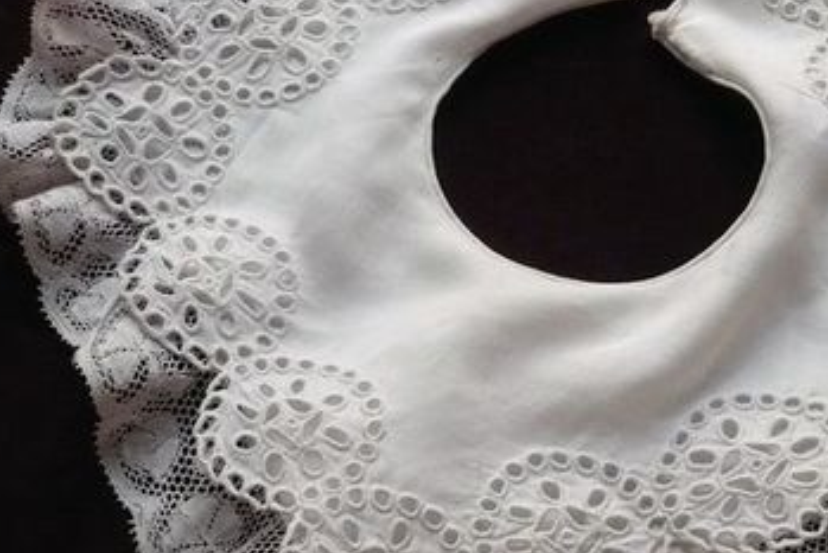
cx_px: 527
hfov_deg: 27.6
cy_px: 266
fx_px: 1680
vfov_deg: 18.7
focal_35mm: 73
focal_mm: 5.8
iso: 400
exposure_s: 1/320
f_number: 2.8
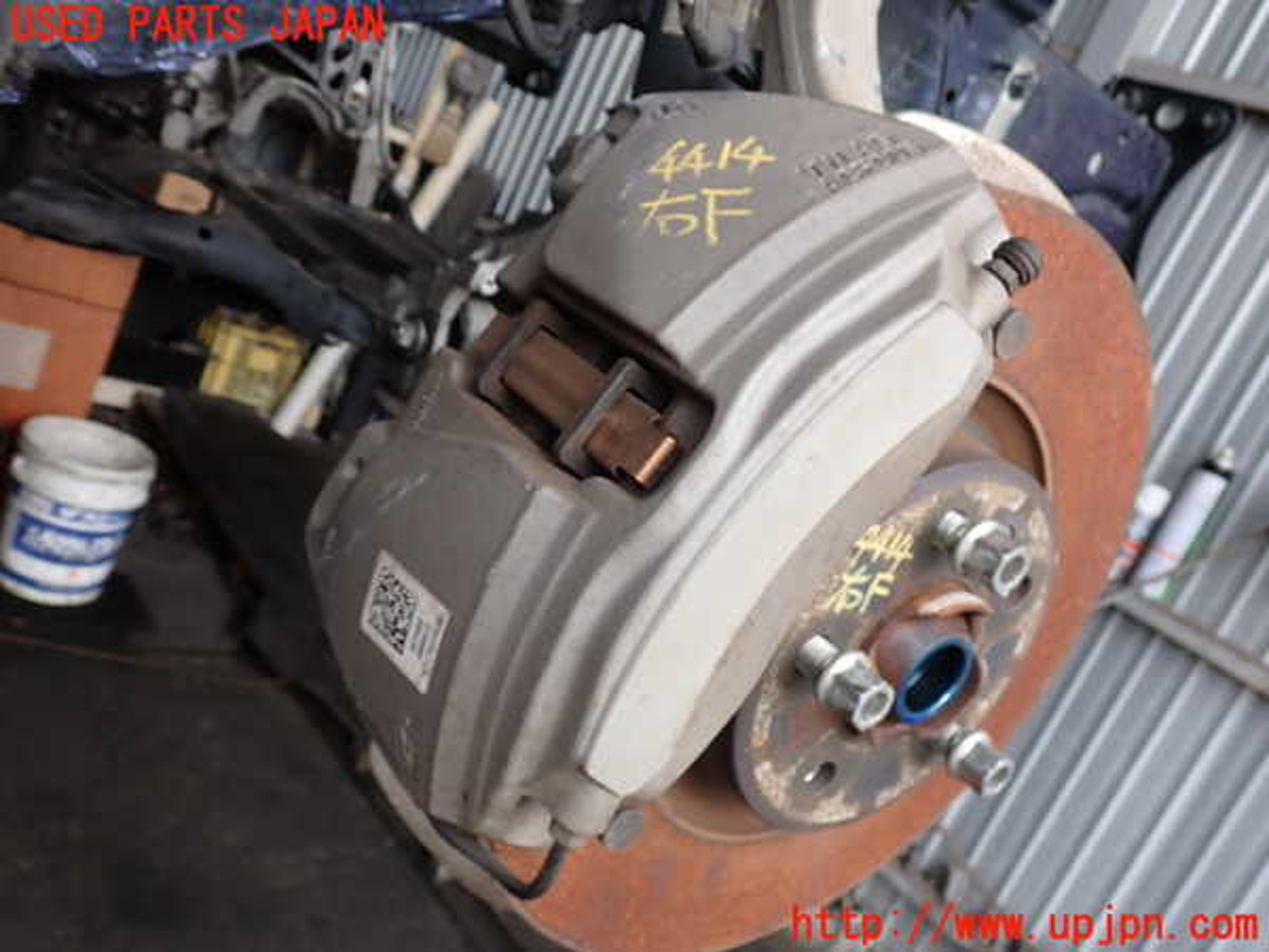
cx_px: 634
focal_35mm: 30
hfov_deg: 60.0
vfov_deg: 46.8
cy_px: 476
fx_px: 1100
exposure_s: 1/160
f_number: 3.2
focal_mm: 5.4
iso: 100
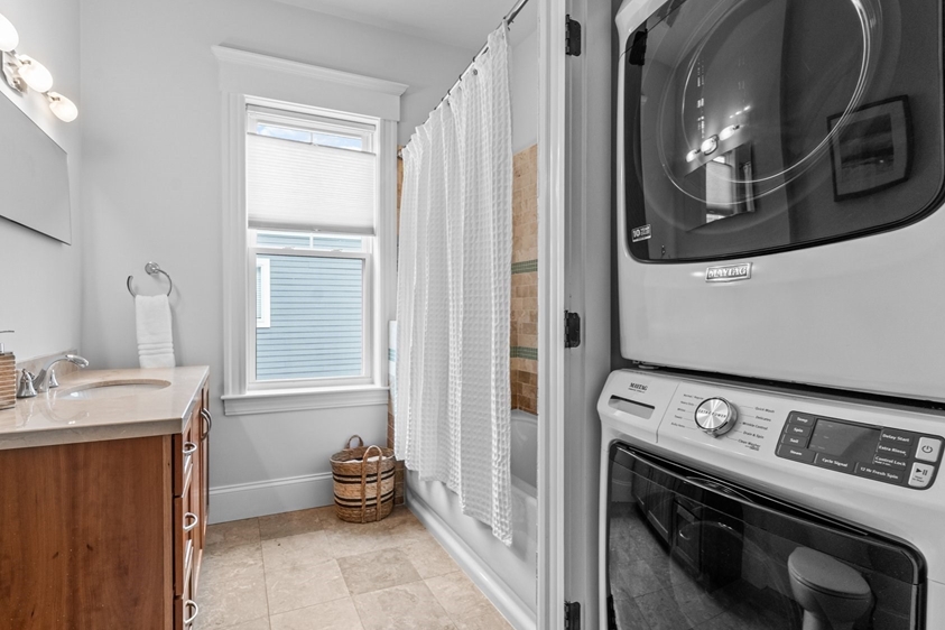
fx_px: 446
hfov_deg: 93.0
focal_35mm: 17
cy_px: 313
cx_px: 430
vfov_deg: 70.4
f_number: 8
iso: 800
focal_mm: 14
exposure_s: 1/20
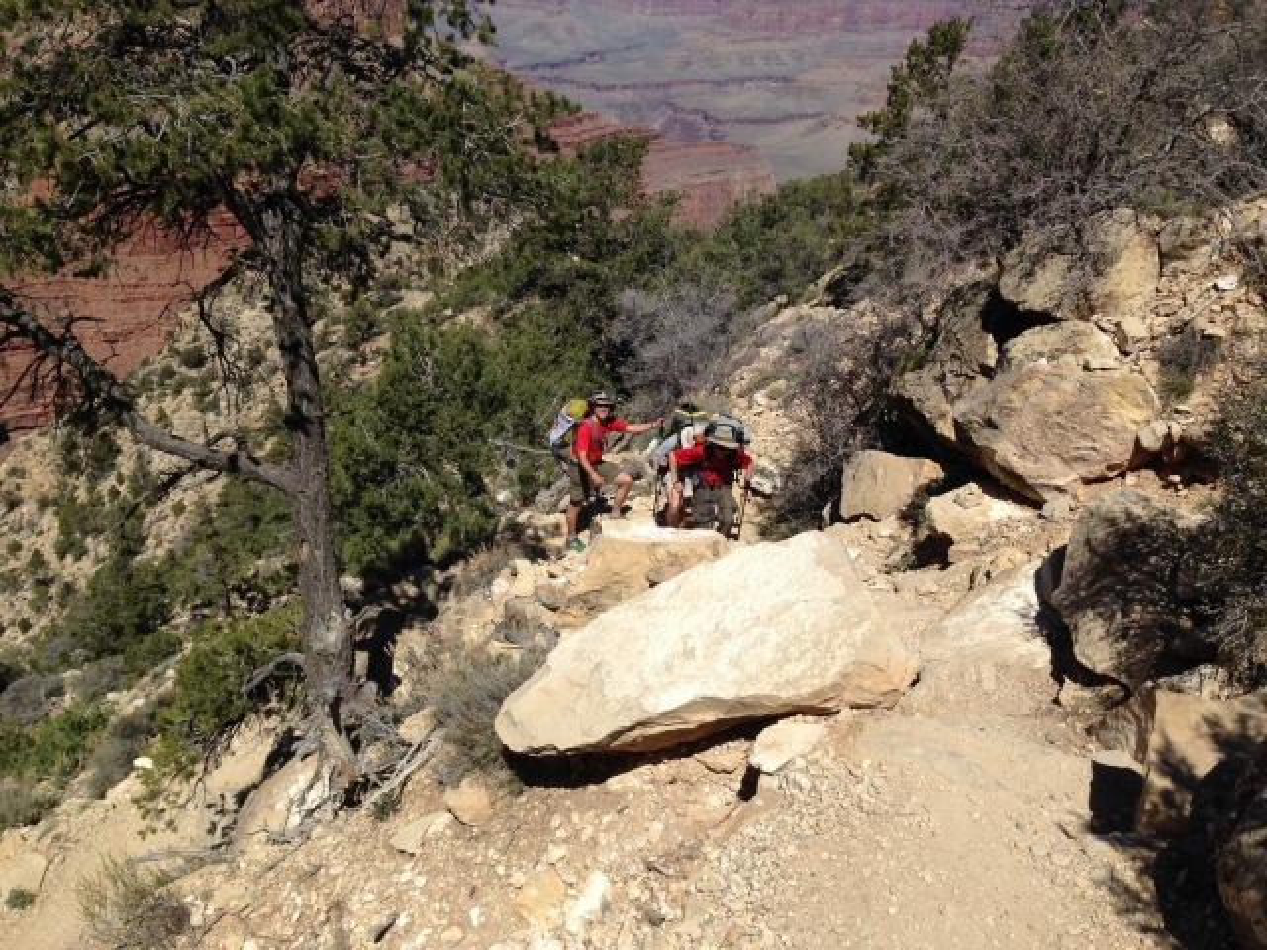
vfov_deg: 42.9
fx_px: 1208
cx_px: 634
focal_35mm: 33
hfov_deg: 55.4
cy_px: 475
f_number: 2.4
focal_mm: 4.12
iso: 50
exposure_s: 1/3195
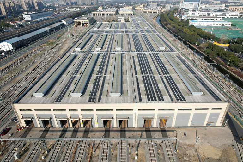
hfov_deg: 78.6
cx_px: 122
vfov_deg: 57.2
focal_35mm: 22
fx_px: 148
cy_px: 81
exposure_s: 1/2500
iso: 100
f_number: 2.8
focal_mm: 8.38
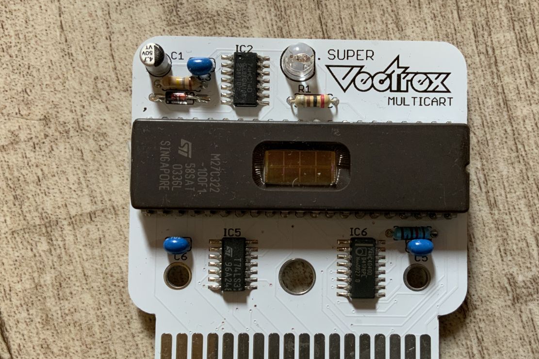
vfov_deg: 35.0
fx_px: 569
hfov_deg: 50.5
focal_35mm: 38
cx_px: 309
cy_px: 212
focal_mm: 3
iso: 125
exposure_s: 1/60
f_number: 1.8
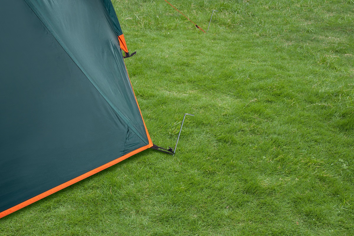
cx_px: 177
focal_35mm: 31
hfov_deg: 60.3
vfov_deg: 42.3
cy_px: 118
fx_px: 305
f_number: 18
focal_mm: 31
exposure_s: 1/125
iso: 250
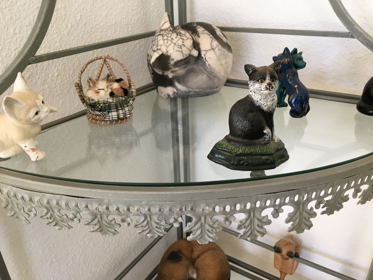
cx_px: 186
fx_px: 312
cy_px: 140
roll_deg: +2.9
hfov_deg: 61.7
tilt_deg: -25.4
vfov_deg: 48.2
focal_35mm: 29
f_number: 2.2
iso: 40
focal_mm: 4.15
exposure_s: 1/33
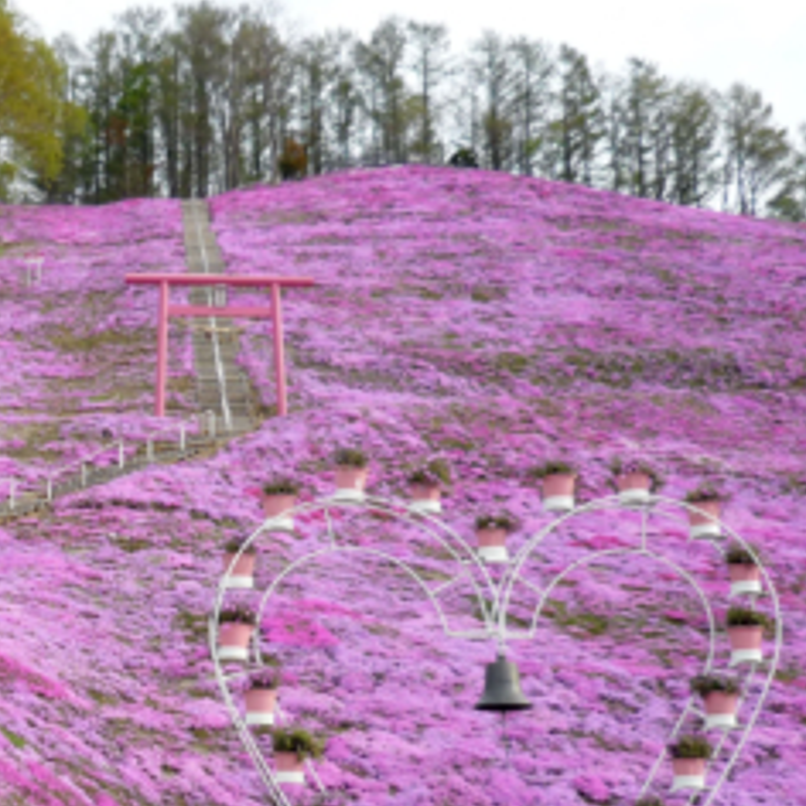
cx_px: 10
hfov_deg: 22.5
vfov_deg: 23.3
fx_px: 1949
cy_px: 529
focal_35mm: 74
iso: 100
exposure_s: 1/500
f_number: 2.8
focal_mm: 5.5
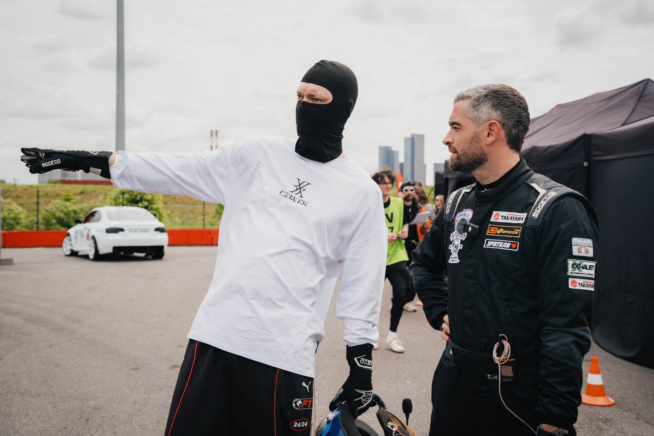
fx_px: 823
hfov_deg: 43.3
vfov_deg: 29.7
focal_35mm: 45
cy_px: 195
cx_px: 312
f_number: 5
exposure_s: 1/500
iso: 200
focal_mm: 41
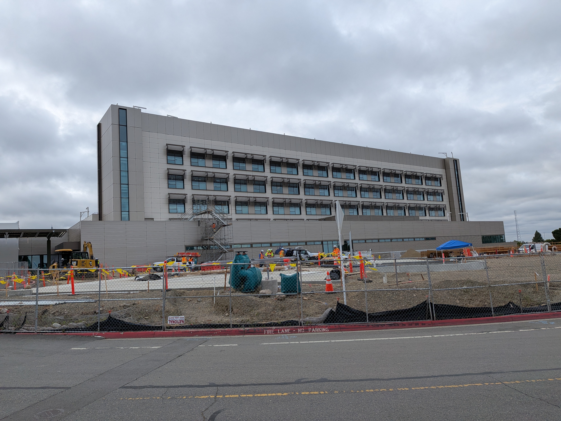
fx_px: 389
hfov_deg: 71.6
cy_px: 210
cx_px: 280
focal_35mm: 24
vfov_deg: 56.8
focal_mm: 4.53
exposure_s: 1/1242
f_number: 1.7
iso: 31
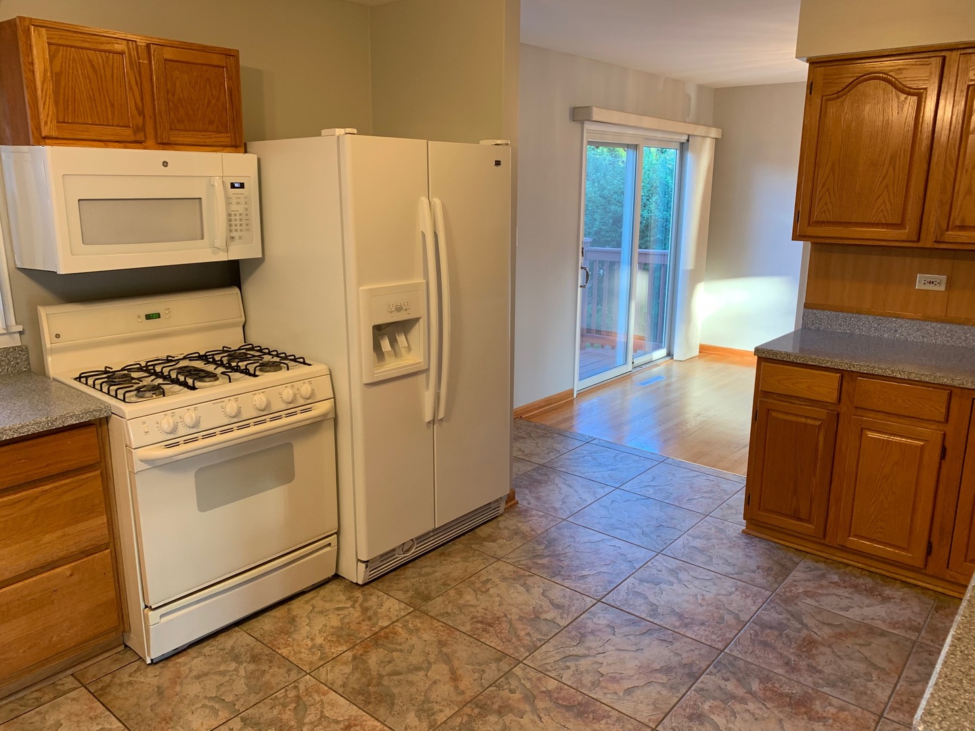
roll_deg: -0.1
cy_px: 366
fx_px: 732
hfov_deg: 67.3
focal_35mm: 26
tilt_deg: -13.1
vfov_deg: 53.1
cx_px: 488
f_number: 1.8
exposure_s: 1/60
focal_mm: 4.25
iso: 100
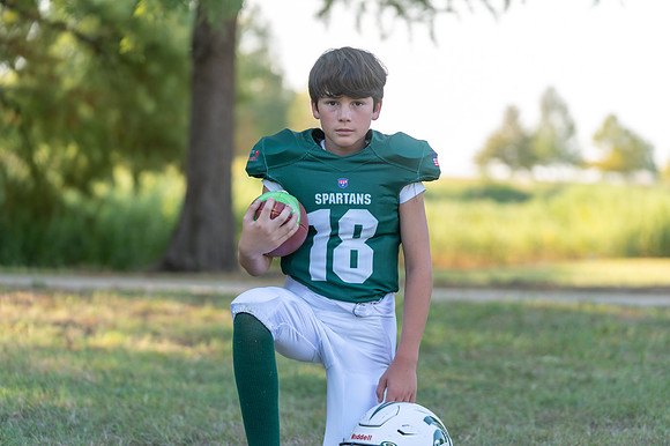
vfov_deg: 11.8
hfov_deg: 17.6
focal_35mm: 116
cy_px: 202
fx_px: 2159
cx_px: 367
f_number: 2.8
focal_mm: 106
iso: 125
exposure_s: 1/320
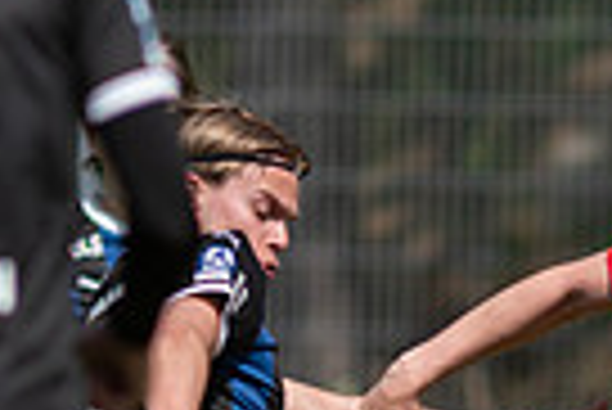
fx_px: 32657
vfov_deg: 0.7
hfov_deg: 1.1
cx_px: 1084
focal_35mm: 1919
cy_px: 660
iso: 100
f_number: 3.2
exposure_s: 1/2000
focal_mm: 300
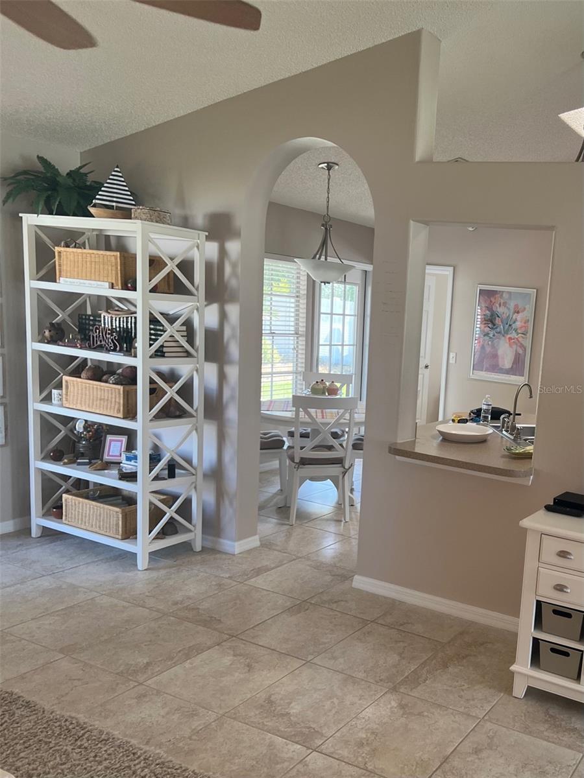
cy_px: 389
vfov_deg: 67.3
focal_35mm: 26
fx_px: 585
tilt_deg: -8.4
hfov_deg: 53.1
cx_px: 292
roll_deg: -2.7
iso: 125
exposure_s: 1/120
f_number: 1.5
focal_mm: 5.7
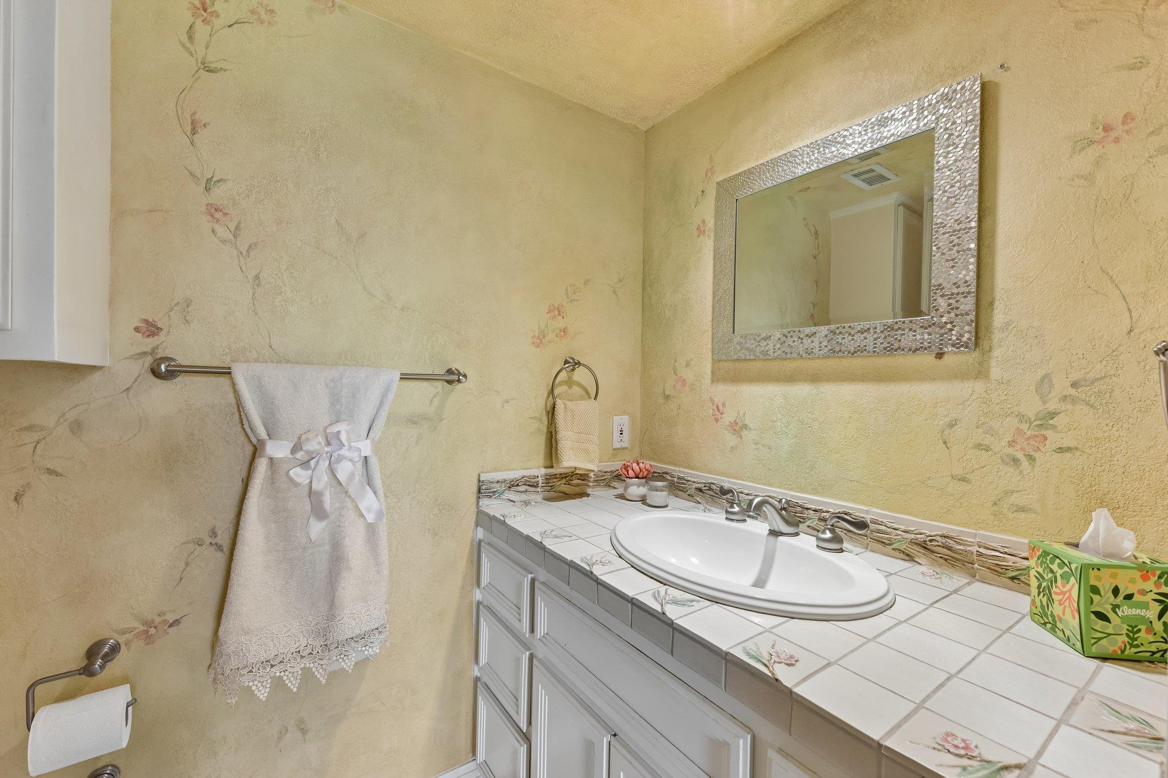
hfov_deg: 100.4
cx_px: 584
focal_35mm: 15
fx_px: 487
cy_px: 389
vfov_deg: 77.3
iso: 220
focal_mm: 15
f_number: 8
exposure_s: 1/15
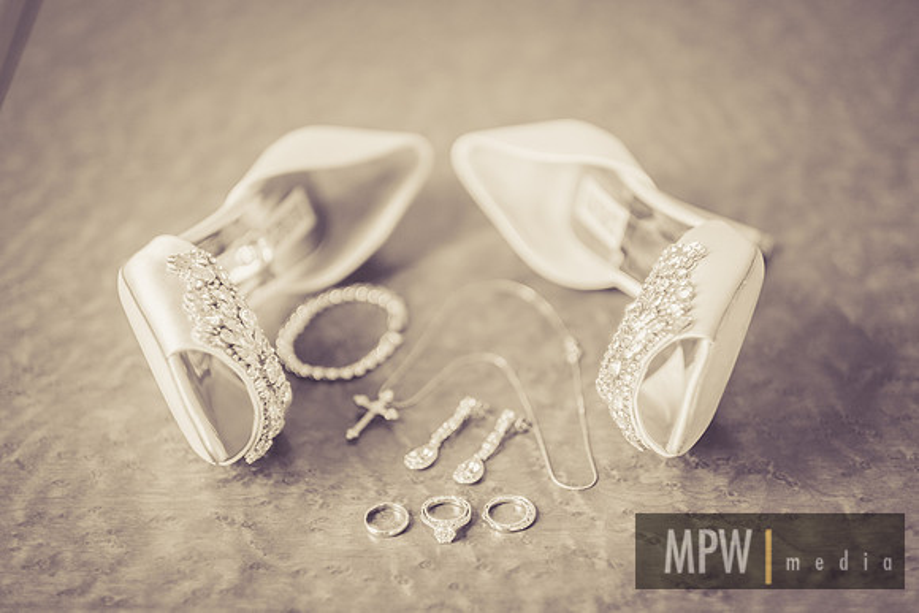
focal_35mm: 84
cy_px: 306
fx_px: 2145
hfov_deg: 24.2
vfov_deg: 16.3
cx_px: 460
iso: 200
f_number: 1.2
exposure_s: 1/125
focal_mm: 56
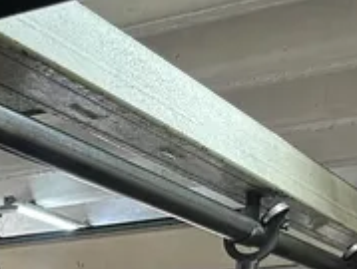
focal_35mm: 107
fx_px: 1106
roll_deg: -0.4
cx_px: -379
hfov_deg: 14.7
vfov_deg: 12.4
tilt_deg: -4.2
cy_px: 524
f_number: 1.78
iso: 160
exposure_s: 1/50
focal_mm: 6.86
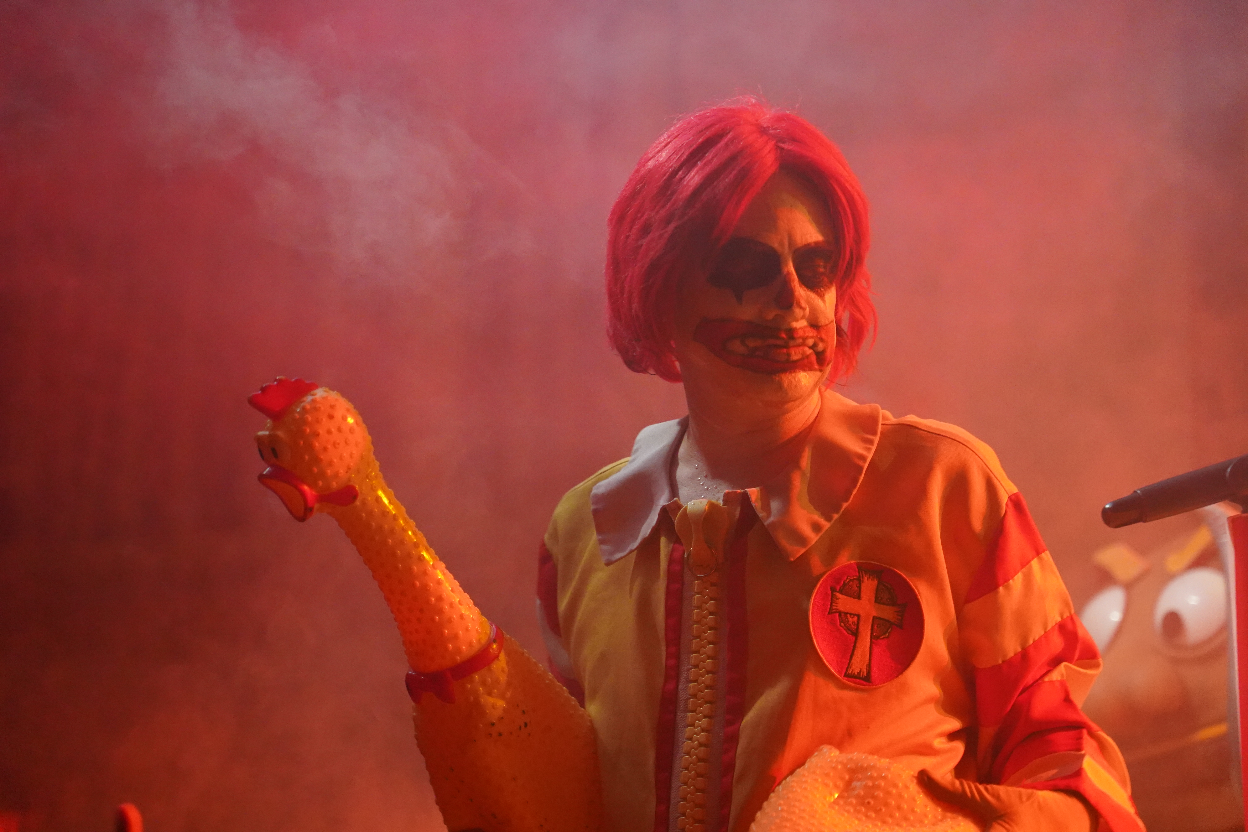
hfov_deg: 19.5
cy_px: 416
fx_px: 3640
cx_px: 624
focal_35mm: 105
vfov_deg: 13.0
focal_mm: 105
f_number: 4
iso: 8000
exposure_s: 1/160
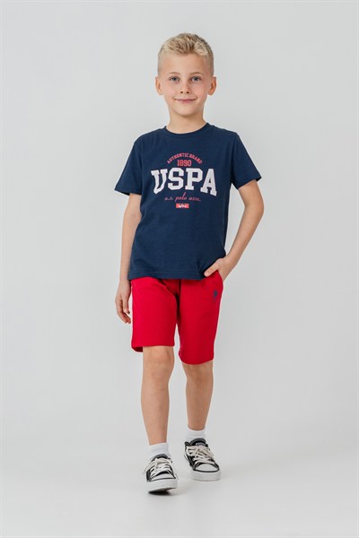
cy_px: 269
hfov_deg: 13.0
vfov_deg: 19.5
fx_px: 1571
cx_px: 180
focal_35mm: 105
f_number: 7.1
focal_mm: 70
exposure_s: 1/160
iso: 125
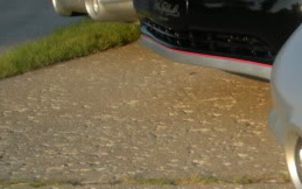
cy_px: 140
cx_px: 417
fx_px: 971
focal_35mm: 118
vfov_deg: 11.1
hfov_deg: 16.5
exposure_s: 1/290
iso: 64
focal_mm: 6.3
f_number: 3.5
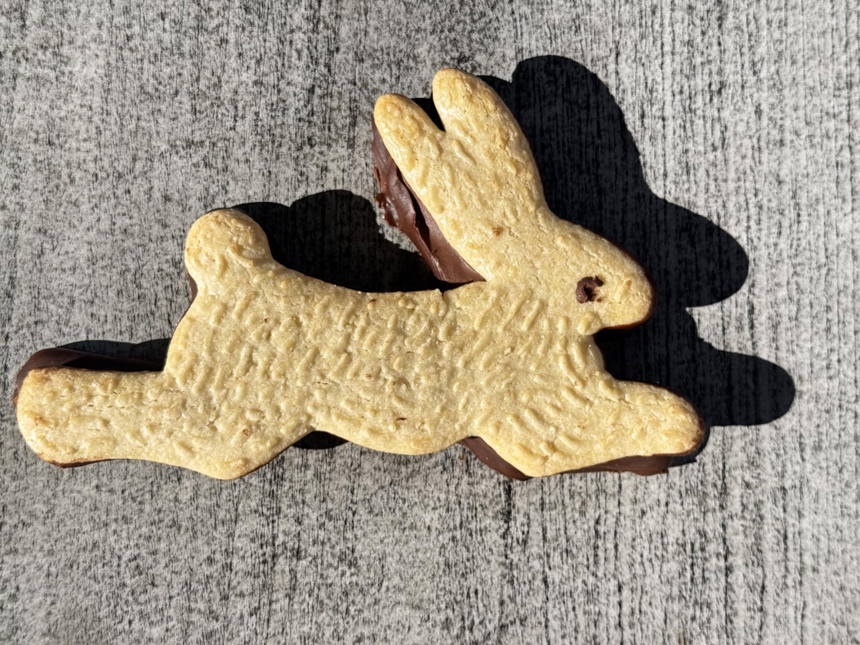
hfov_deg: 39.7
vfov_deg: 30.3
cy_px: 322
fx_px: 1193
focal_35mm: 48
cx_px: 430
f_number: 1.78
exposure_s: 1/2833
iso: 64
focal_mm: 6.76
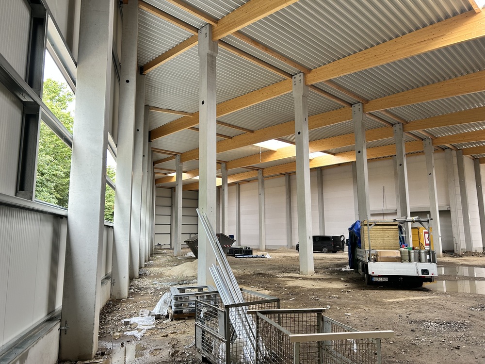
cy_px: 182
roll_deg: -0.8
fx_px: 364
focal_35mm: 26
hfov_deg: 67.3
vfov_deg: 53.1
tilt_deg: +10.8
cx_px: 242
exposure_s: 1/121
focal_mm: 5.7
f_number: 1.5
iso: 80
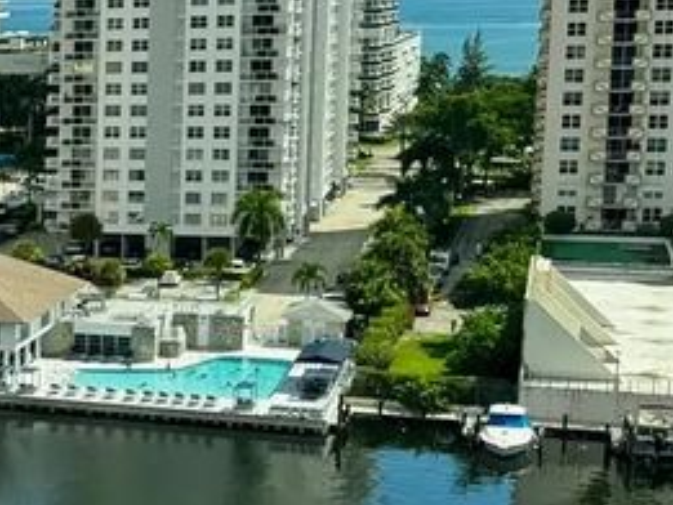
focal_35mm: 94
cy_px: 278
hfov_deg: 16.5
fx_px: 1828
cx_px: -627
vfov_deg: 15.7
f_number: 1.78
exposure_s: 1/1869
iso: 80
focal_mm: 6.76
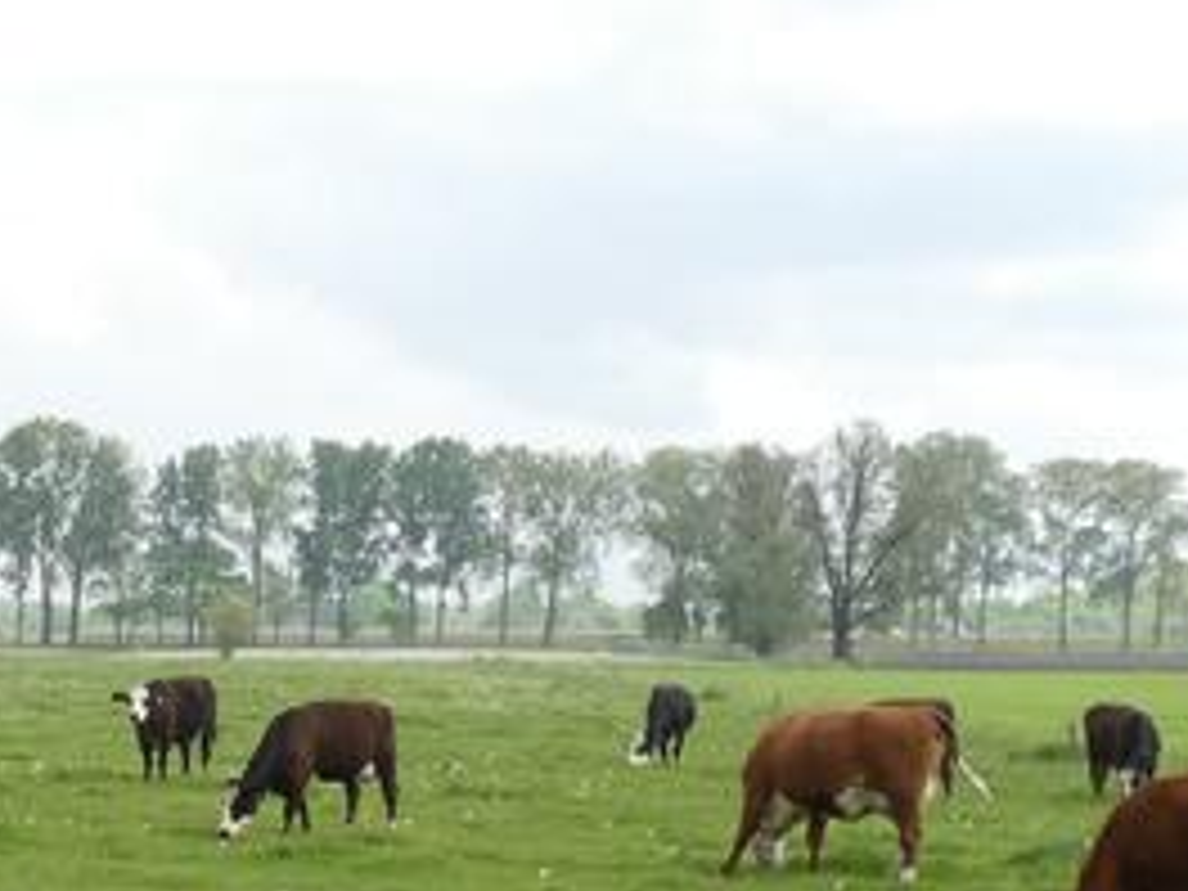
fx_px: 3226
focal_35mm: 94
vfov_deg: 15.3
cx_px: 36
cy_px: 1022
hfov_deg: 20.3
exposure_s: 1/400
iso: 80
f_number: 3.5
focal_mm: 5.4
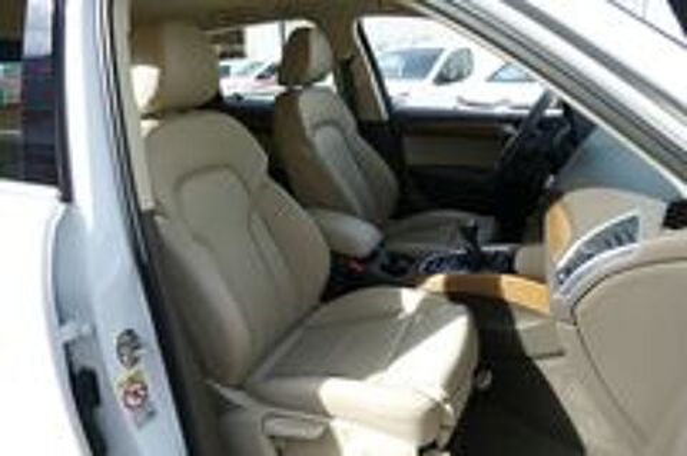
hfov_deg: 71.6
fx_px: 477
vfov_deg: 51.2
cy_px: 228
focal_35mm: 25
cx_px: 344
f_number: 2.8
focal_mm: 9.12
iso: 125
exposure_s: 1/500
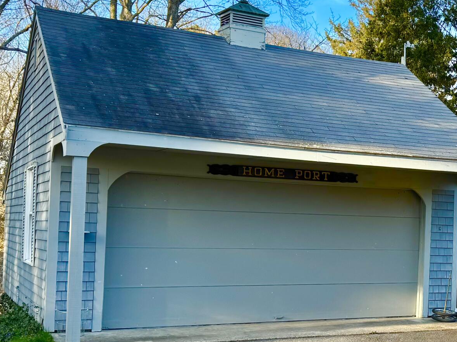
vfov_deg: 24.0
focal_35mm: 61
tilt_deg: +0.6
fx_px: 805
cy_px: 213
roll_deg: -1.9
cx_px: 426
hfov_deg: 30.1
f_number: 1.78
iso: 80
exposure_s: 1/900
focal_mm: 6.76
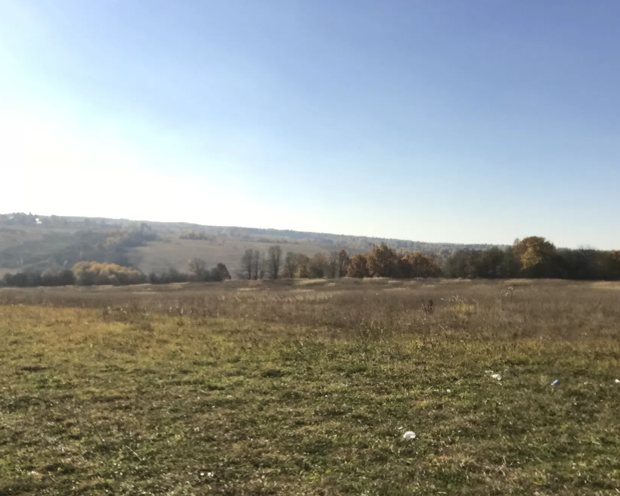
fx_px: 844
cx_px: 325
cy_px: 279
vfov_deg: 32.7
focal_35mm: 46
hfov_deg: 40.3
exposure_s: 1/1379
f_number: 2.2
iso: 25
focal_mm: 2.87
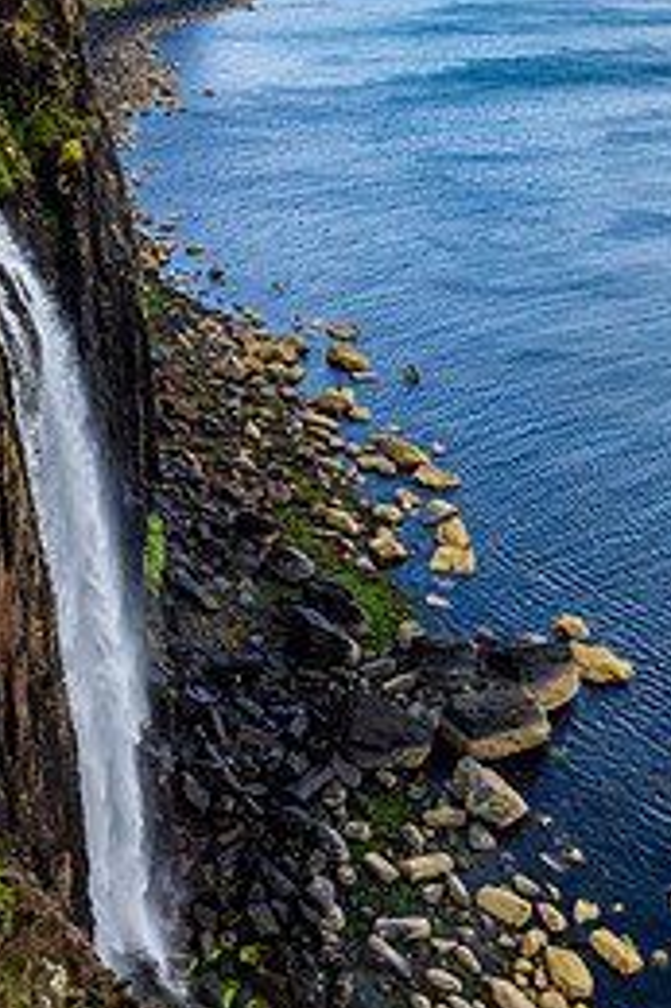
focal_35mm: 45
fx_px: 1260
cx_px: 237
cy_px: 535
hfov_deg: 29.7
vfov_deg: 43.6
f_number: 22
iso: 1250
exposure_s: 1/200
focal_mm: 26
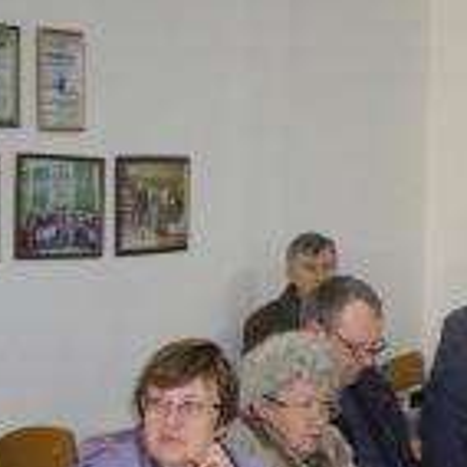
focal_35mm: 106
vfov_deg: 16.2
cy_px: 414
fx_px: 1618
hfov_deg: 15.5
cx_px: 631
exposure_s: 1/40
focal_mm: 7.9
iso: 400
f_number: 2.8
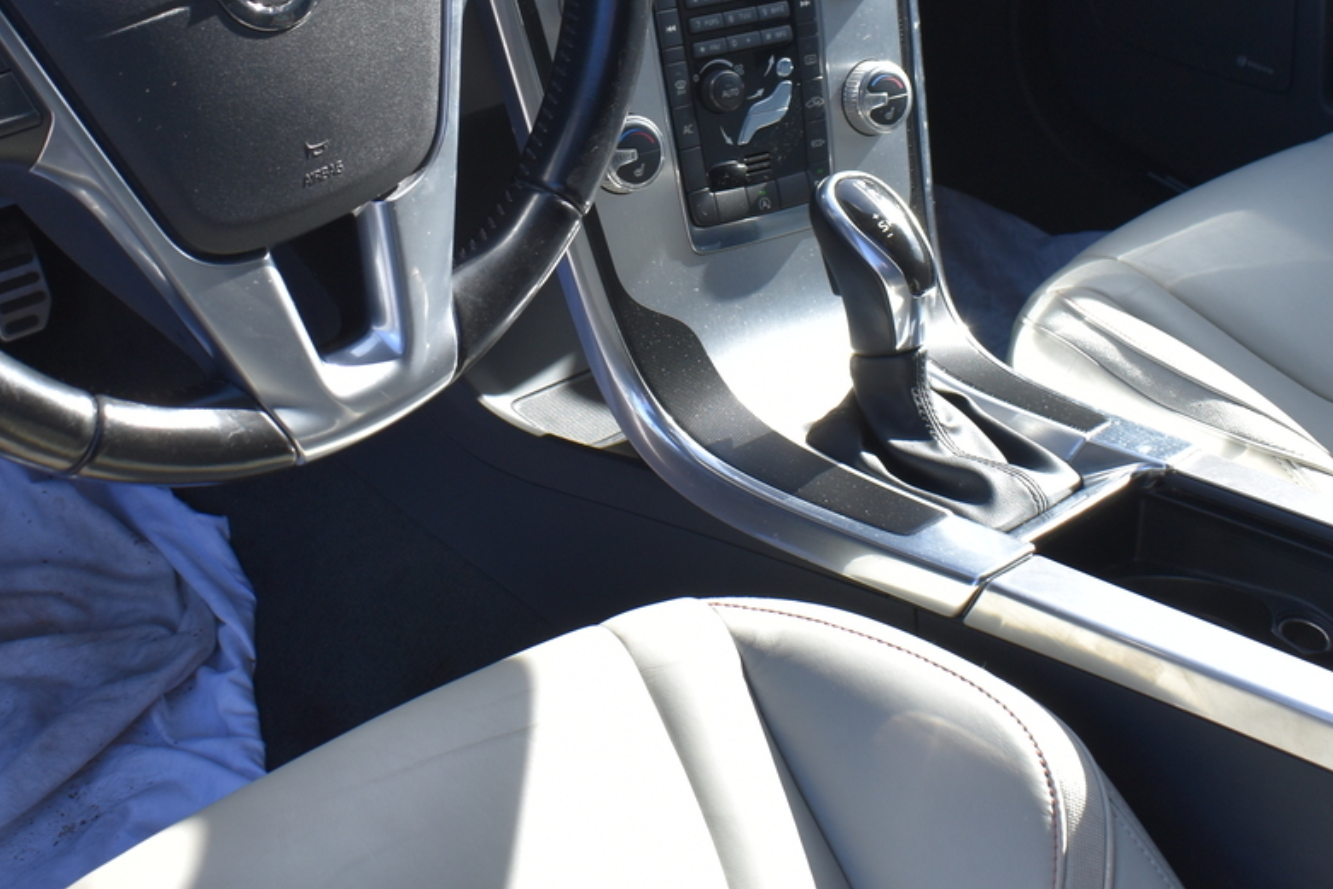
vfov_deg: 24.0
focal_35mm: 56
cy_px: 241
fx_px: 2074
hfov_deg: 35.6
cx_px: 562
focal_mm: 18
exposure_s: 1/180
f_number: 6.7
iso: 200
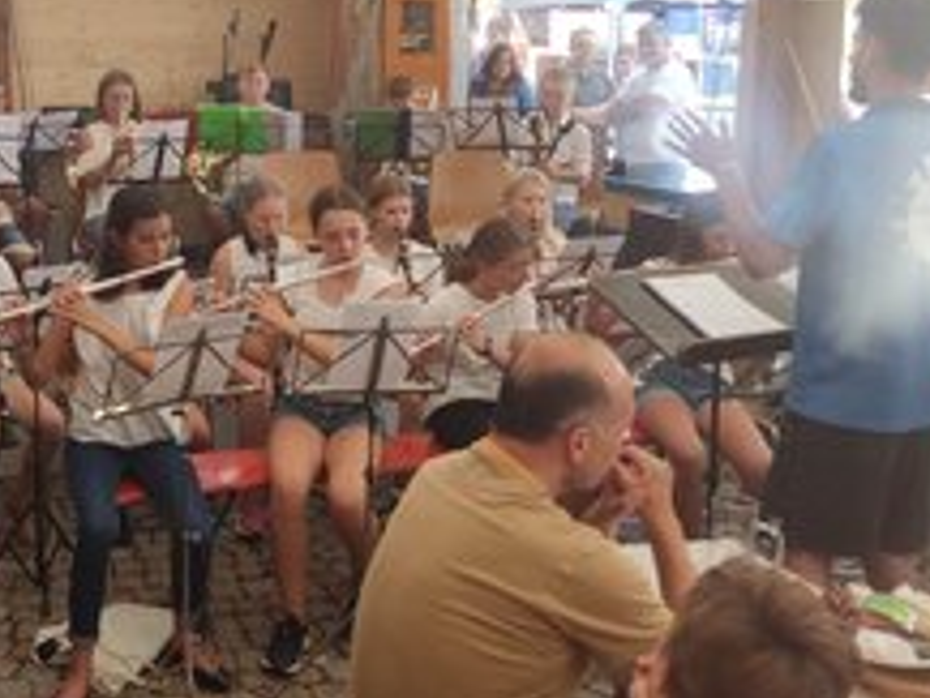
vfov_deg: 31.2
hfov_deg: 39.6
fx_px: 1237
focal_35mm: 46
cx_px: 189
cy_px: 201
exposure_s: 1/100
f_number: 1.79
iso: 53
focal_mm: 4.71
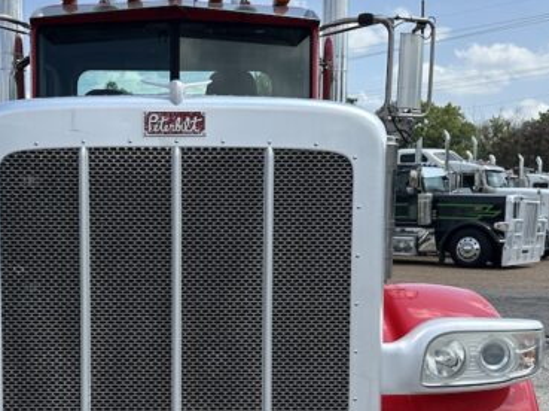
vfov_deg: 28.9
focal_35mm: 50
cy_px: 261
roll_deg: +0.8
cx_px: 179
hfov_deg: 37.8
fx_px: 792
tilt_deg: -2.1
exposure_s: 1/4762
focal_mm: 6.86
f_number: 1.78
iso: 80
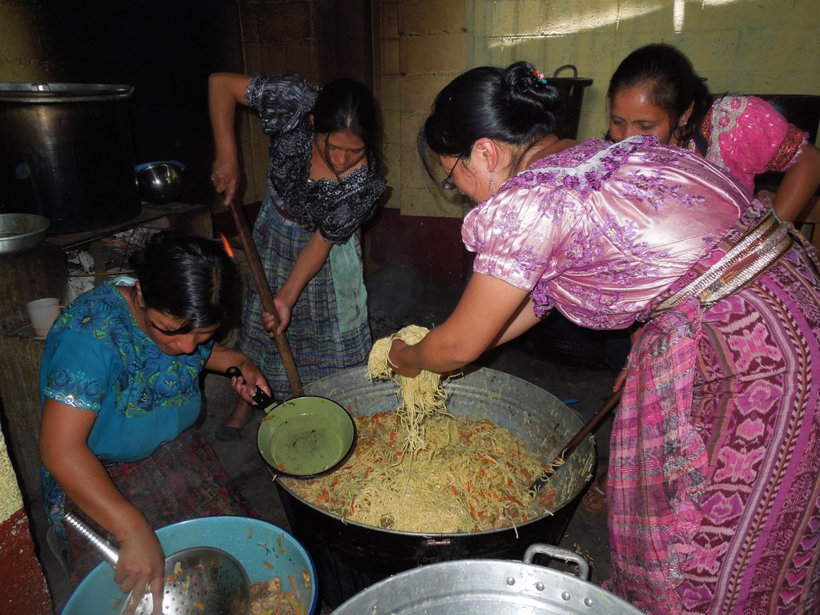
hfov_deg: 69.4
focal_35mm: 25
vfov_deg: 54.9
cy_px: 308
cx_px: 410
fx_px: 592
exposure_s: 1/30
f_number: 3.3
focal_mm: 4.5
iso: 200
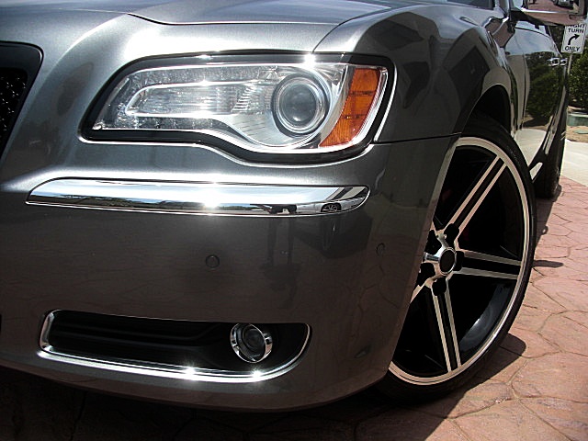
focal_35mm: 36
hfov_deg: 51.4
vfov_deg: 39.7
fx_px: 612
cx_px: 294
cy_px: 220
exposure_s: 1/125
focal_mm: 6.3
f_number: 7.9
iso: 50
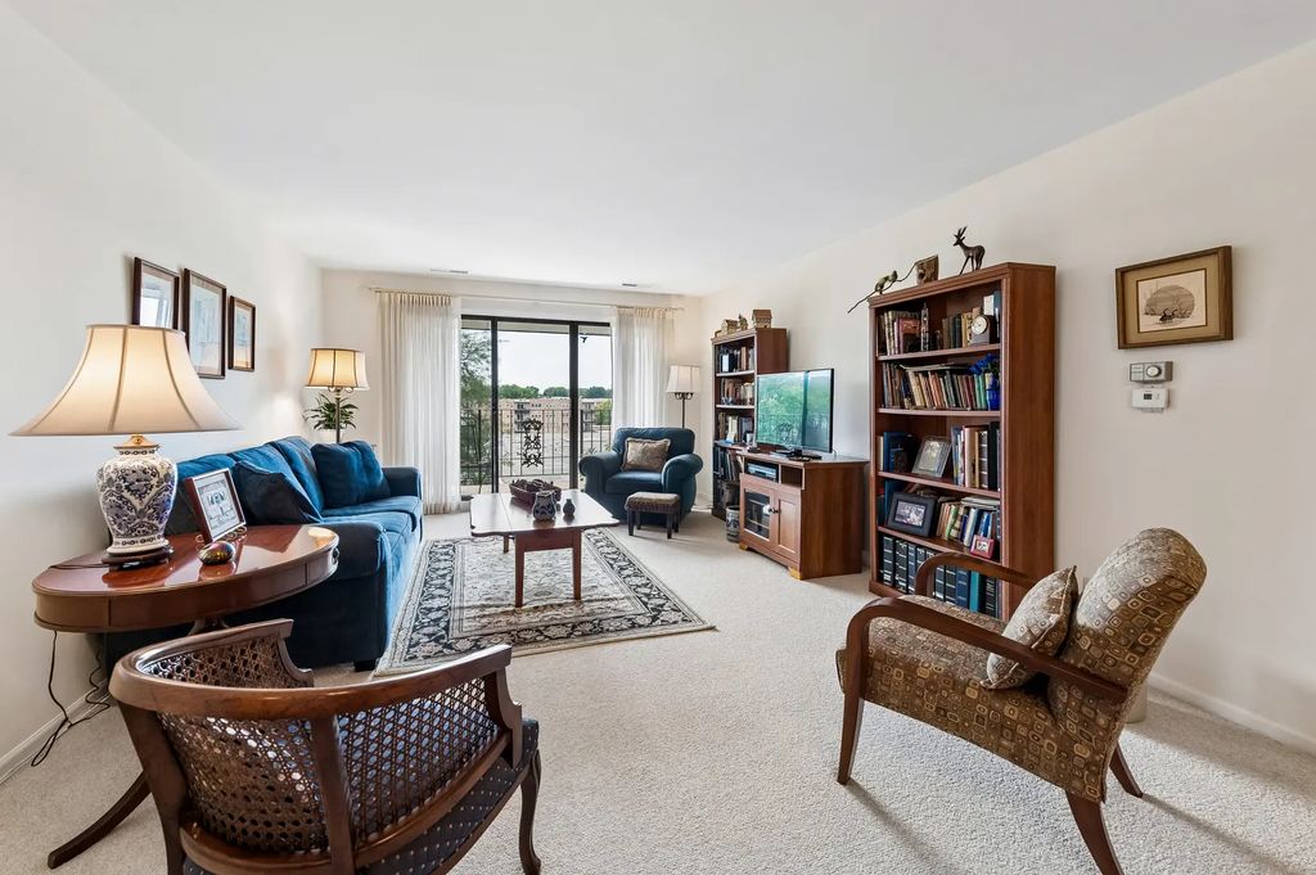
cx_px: 658
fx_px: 511
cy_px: 438
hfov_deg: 104.3
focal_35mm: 14
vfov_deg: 81.1
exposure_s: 1/200
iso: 2000
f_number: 8
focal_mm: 14
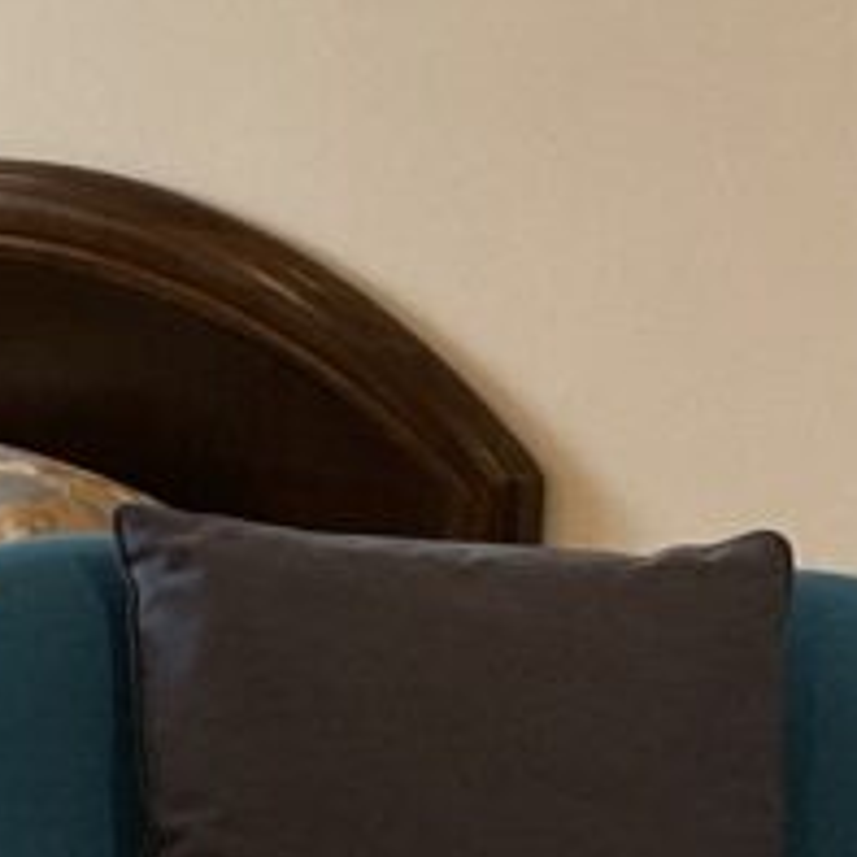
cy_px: 344
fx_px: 4370
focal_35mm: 156
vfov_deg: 11.2
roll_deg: -0.2
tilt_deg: -11.9
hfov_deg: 9.9
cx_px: -1148
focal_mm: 3
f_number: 1.8
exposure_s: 1/60
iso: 125
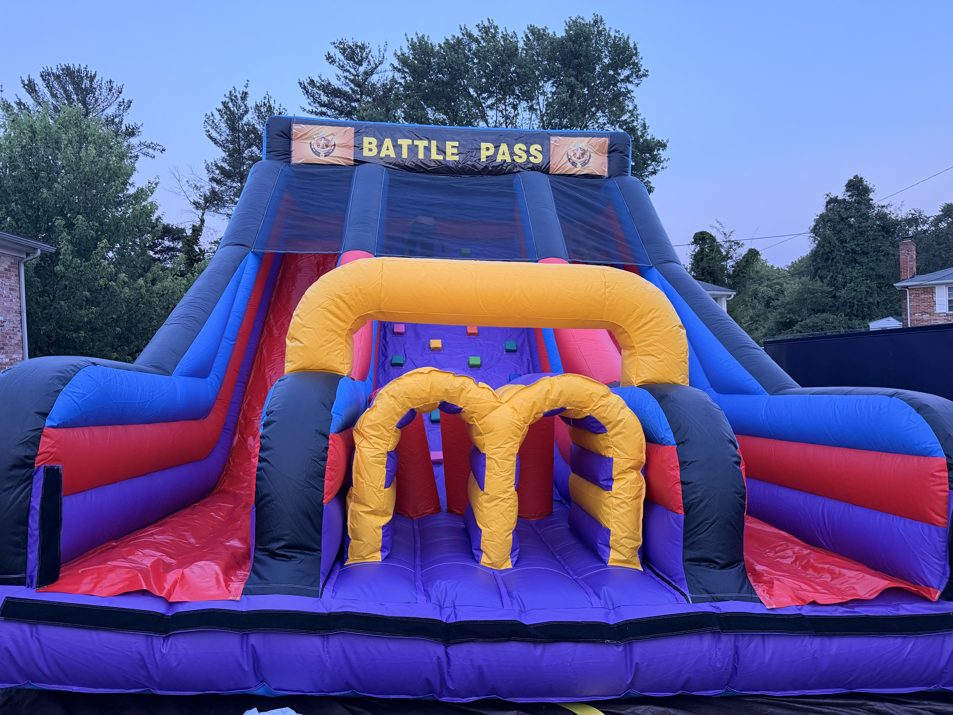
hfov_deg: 71.6
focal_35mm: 24
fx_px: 661
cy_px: 358
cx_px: 476
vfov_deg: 56.8
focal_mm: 6.76
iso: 320
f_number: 1.78
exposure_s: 1/60
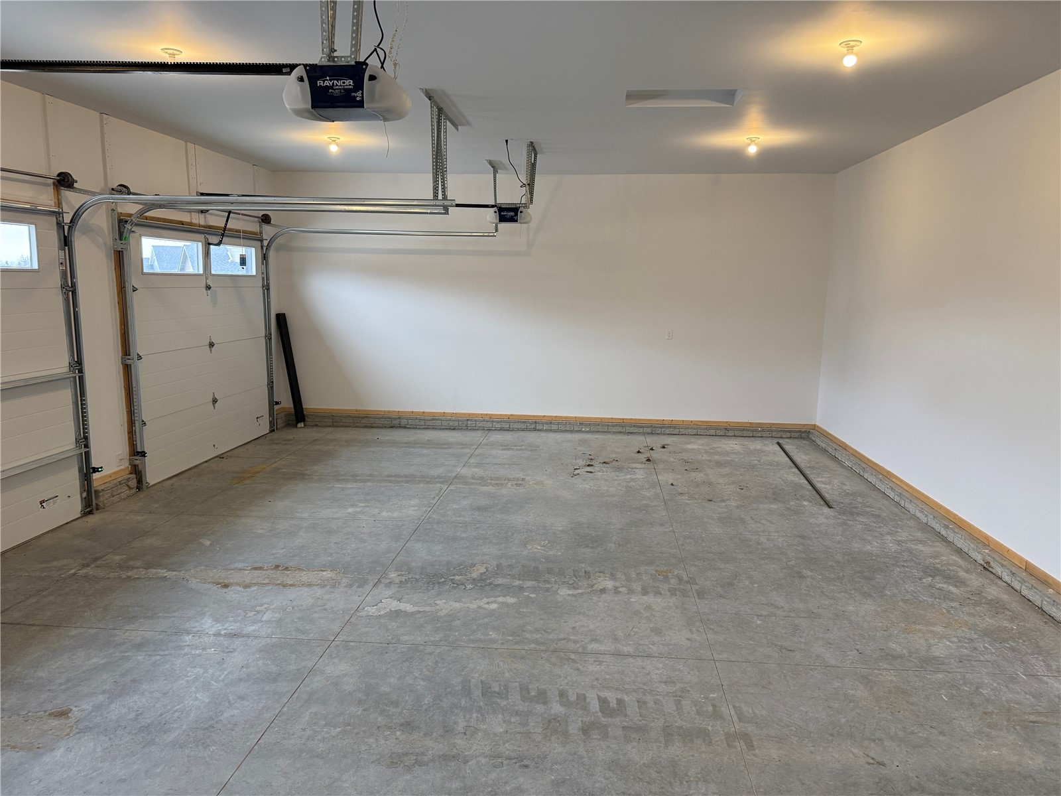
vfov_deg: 56.8
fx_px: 736
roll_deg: -0.9
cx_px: 530
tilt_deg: -8.2
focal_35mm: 24
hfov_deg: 71.6
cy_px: 398
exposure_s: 1/120
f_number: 1.78
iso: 250
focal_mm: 6.76
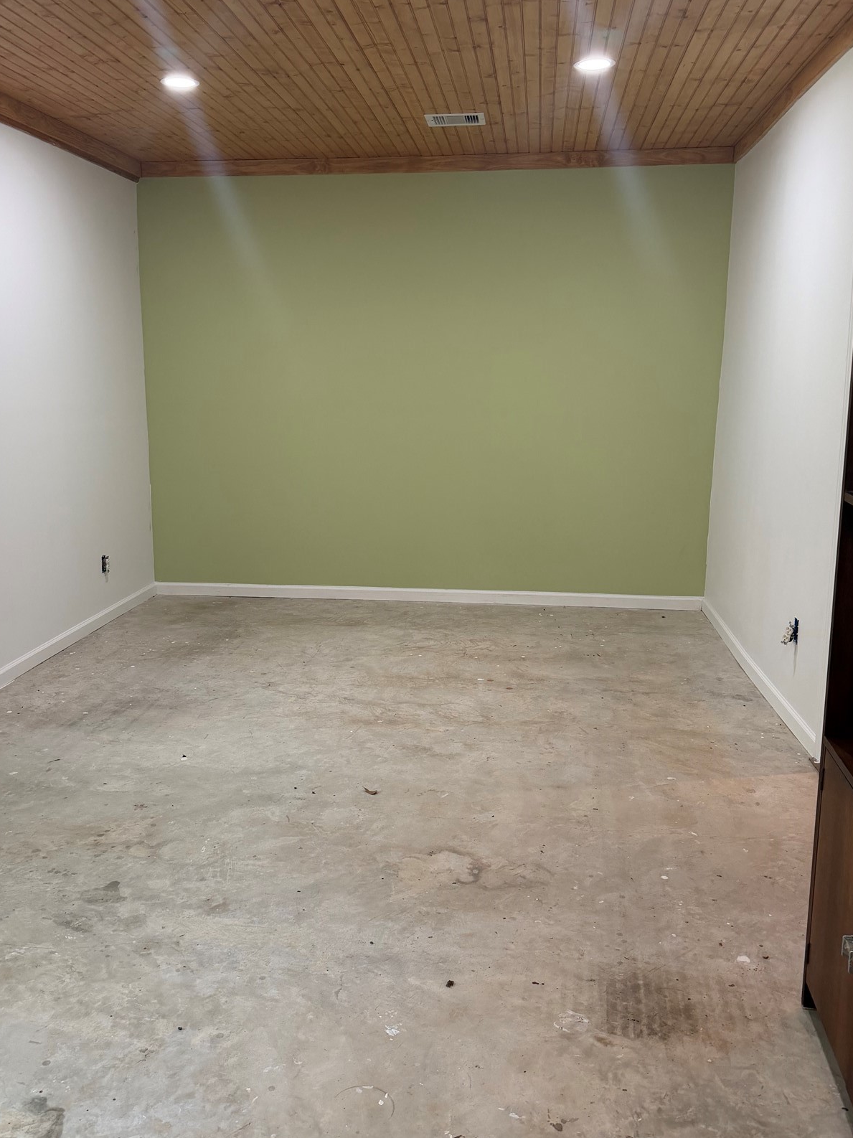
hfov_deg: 45.3
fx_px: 1019
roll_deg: +0.9
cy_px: 549
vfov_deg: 58.3
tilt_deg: -11.8
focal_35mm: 31
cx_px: 369
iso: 160
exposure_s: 1/60
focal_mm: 6.76
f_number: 1.78
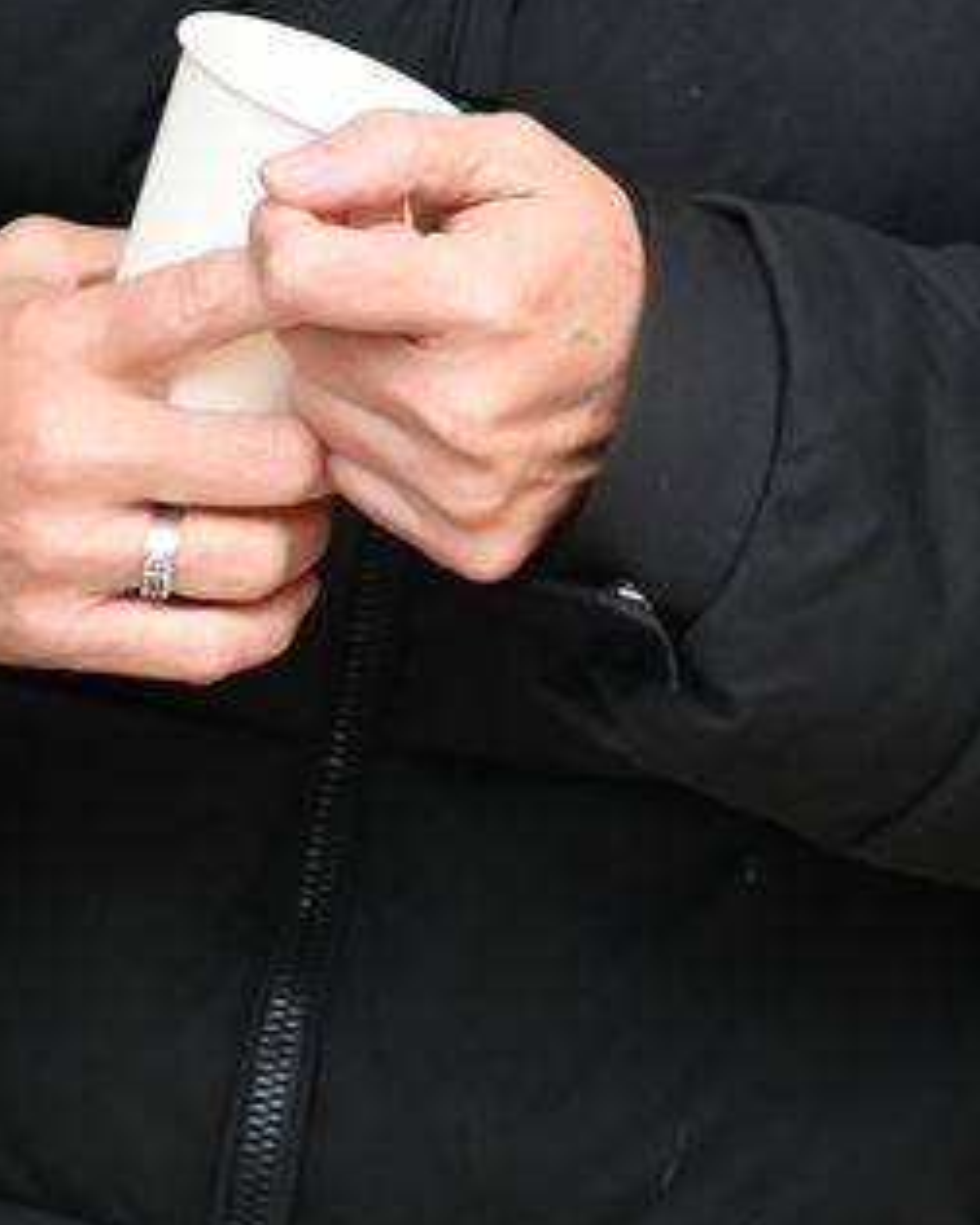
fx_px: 10768
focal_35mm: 297
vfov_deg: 6.5
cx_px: 556
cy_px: 148
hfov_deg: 5.2
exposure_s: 1/125
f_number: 4
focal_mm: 78
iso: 2800
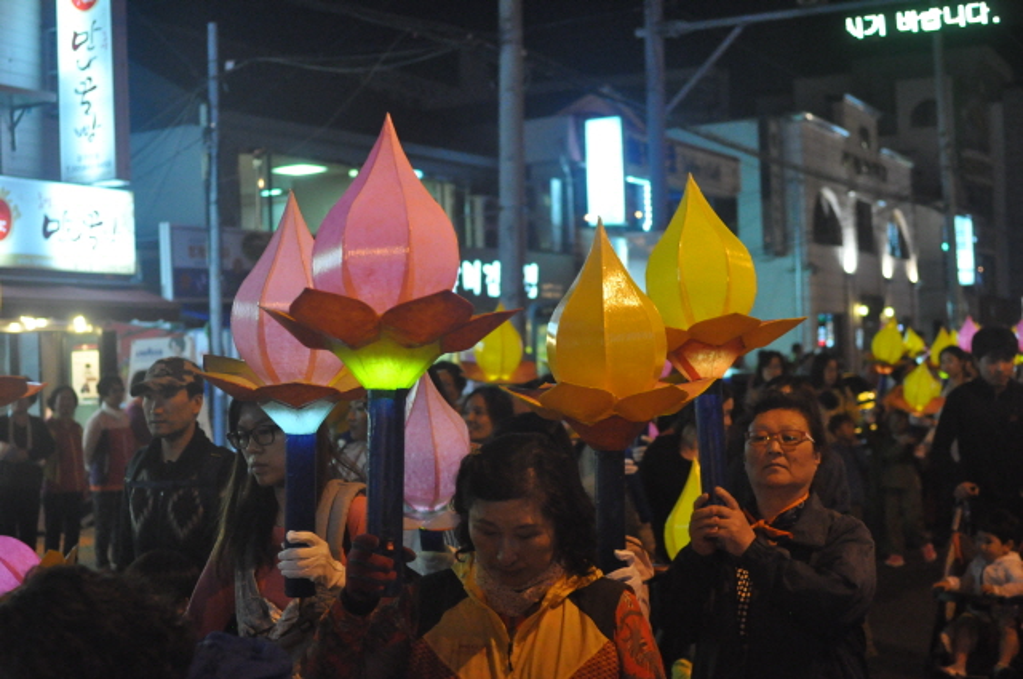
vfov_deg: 25.7
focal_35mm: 52
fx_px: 1490
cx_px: 512
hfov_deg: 37.9
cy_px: 340
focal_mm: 35
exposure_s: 1/250
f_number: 3.2
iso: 3200
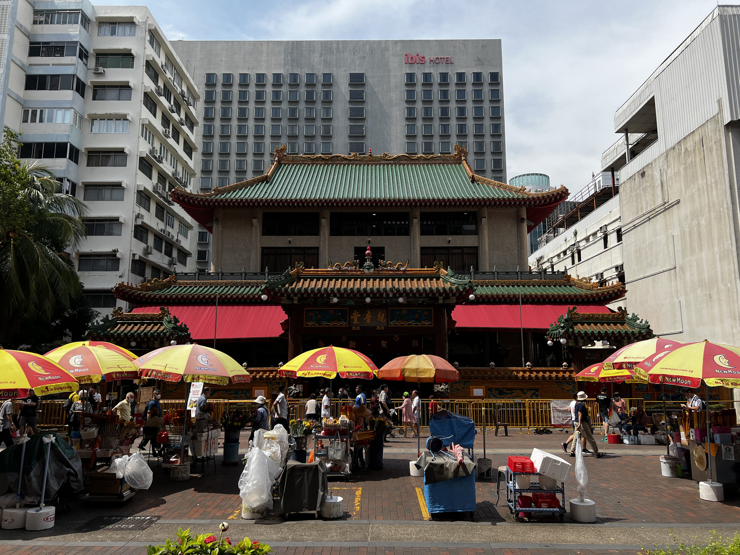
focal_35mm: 26
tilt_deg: +9.3
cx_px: 370
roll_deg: +0.1
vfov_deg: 53.1
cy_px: 278
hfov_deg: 67.3
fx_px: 556
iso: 50
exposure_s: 1/3460
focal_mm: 5.7
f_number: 1.5
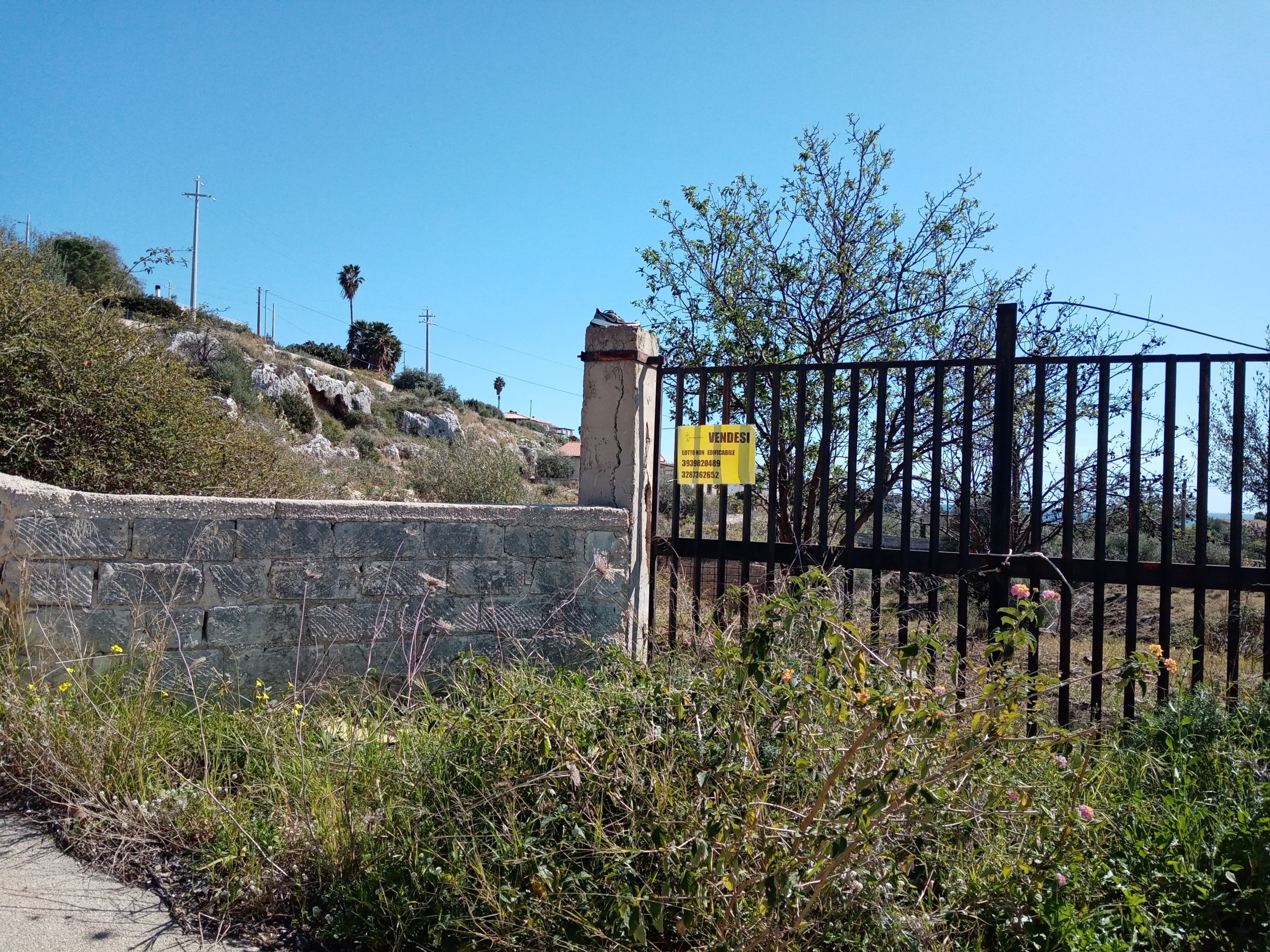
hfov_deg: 67.3
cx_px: 635
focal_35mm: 26
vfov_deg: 53.1
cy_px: 476
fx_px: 954
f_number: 1.8
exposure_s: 1/1302
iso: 115
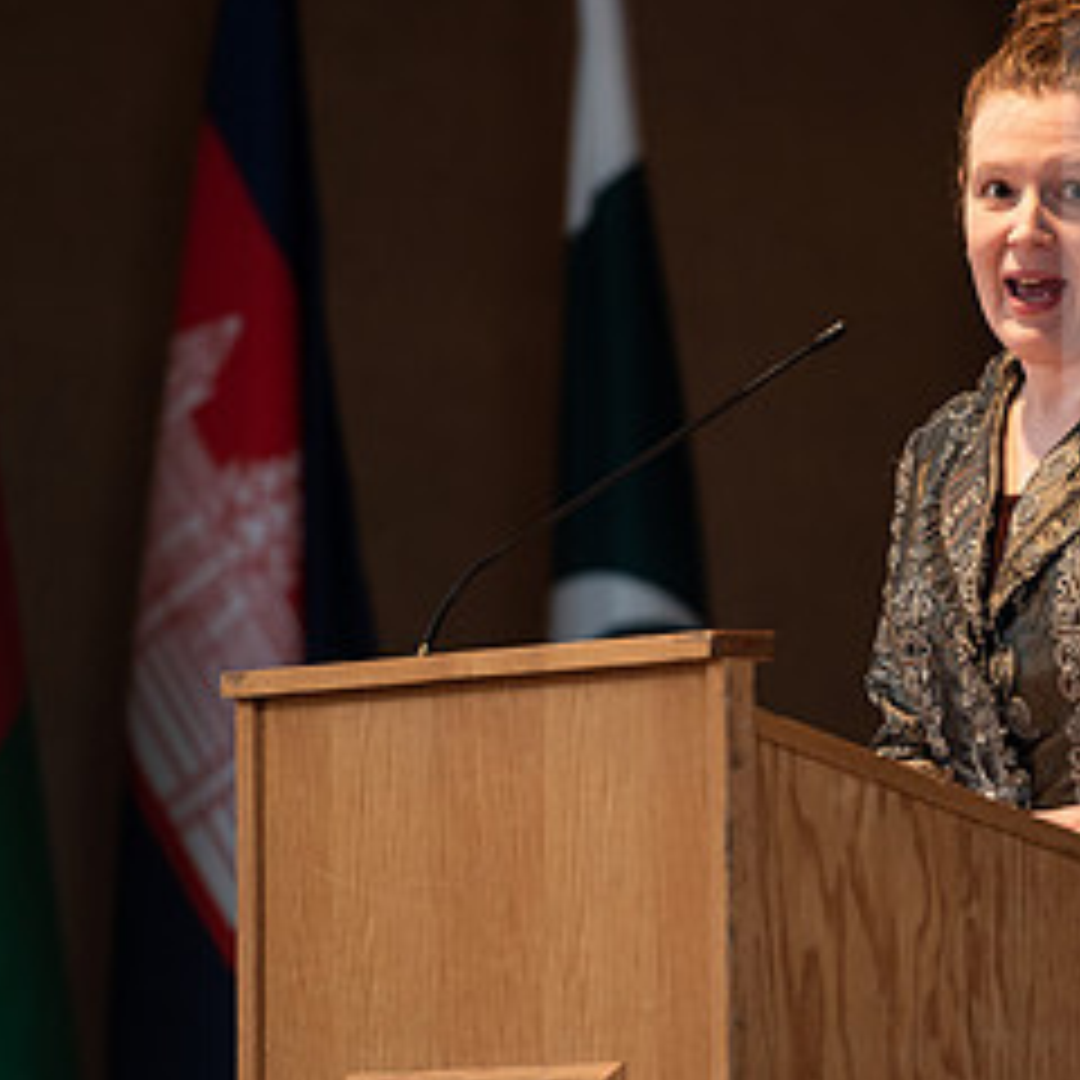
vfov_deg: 4.3
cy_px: 565
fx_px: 14508
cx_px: 927
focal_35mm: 411
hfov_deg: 4.3
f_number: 3.5
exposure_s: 1/200
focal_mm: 200
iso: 1250
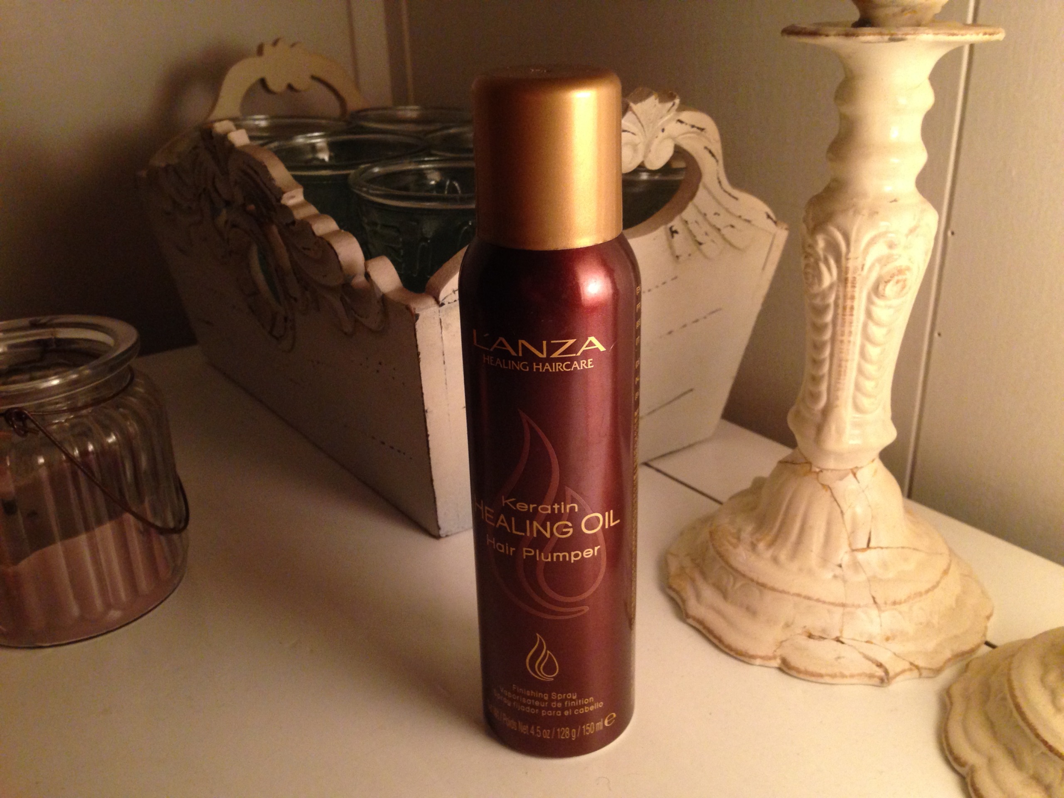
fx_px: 1014
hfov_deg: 55.4
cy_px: 399
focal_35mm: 33
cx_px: 532
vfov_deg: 42.9
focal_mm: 4.12
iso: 250
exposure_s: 1/20
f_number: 2.4
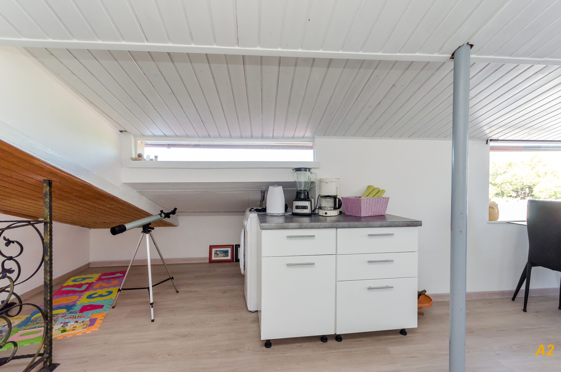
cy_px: 186
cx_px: 280
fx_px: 233
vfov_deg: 77.1
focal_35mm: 15
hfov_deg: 100.5
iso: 1250
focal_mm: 10
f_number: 6.3
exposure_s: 1/160
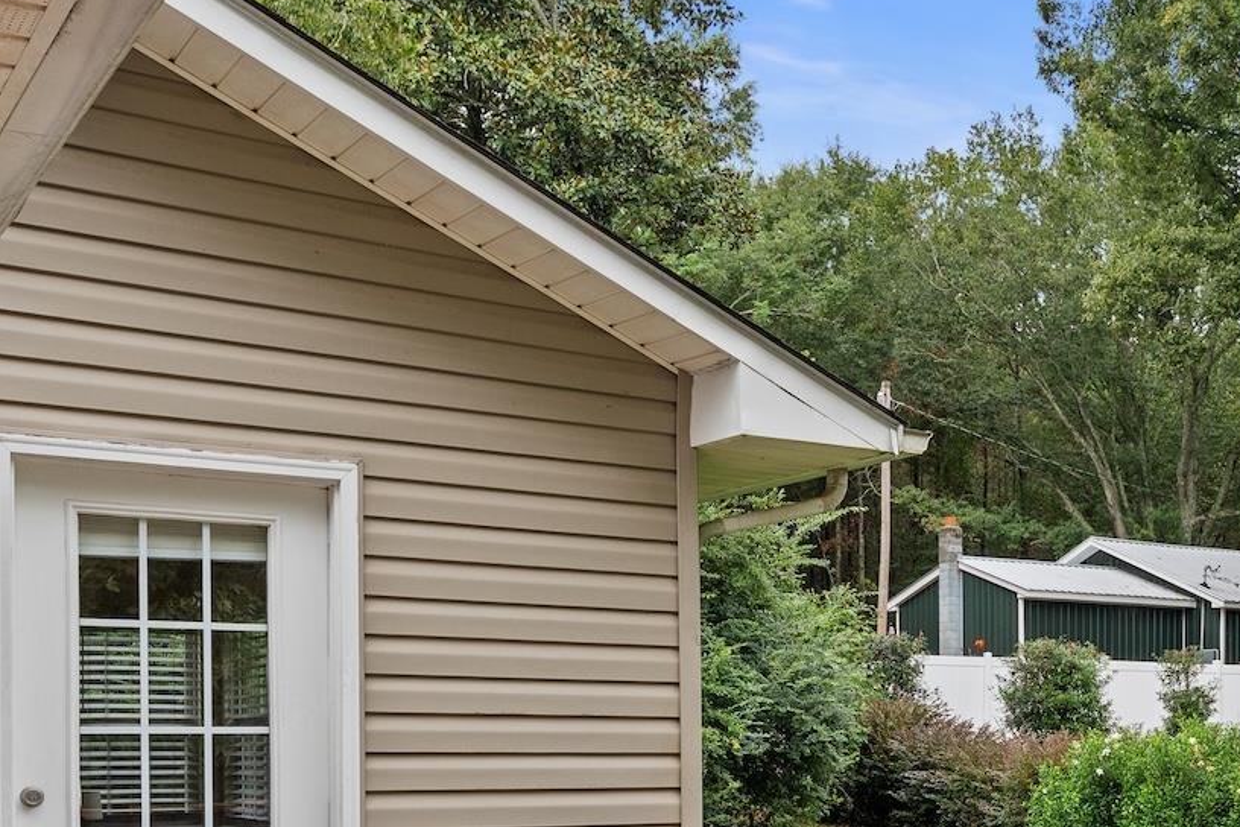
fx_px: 1696
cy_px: 794
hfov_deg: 38.7
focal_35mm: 49
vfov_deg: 26.2
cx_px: 983
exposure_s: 1/250
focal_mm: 20.1
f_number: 5.6
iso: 400
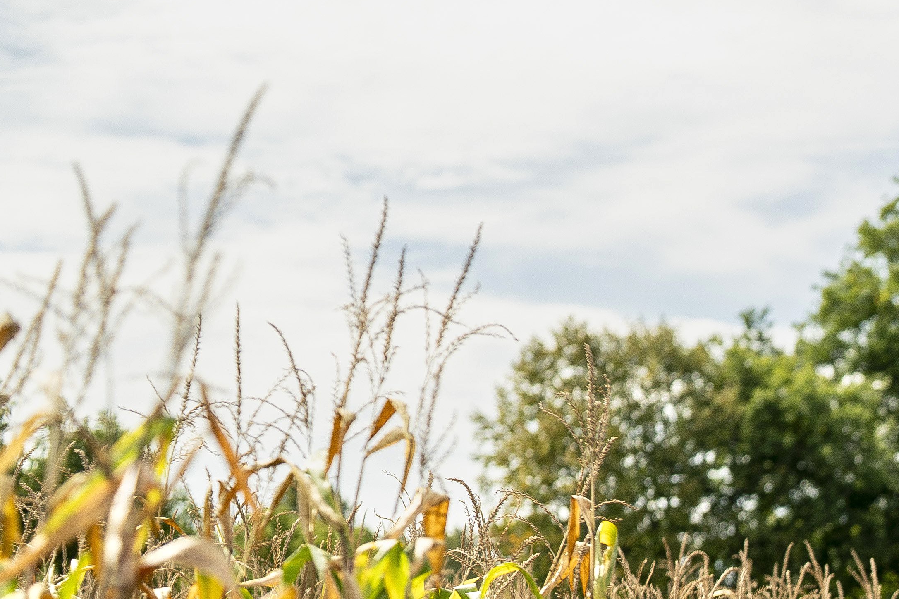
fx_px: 3446
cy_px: 755
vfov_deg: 9.8
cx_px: 1238
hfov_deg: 14.1
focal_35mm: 138
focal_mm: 50
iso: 160
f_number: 2
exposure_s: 1/5000
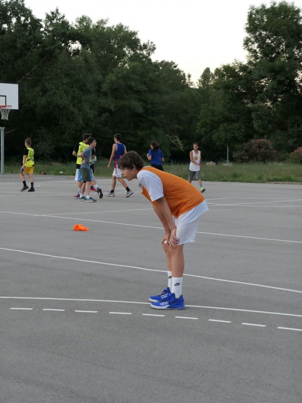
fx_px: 907
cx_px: 151
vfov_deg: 25.0
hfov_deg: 18.9
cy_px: 202
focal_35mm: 78
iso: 640
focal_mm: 26.4
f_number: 2.8
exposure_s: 1/250
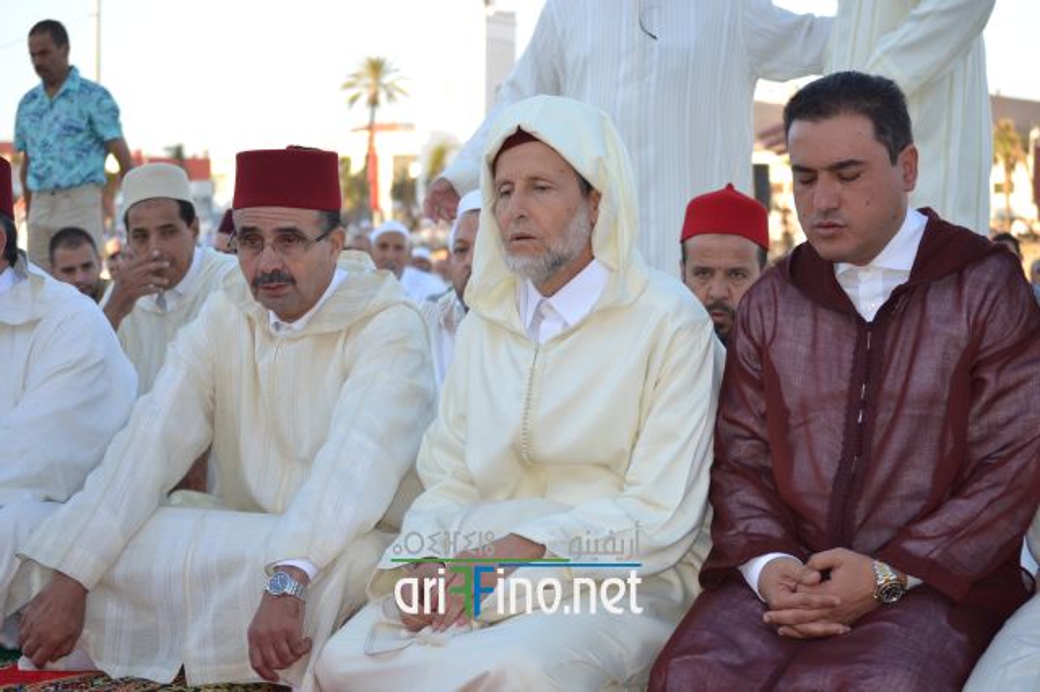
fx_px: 2382
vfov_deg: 16.5
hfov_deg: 24.6
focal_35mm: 82
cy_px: 346
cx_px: 520
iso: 100
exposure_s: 1/200
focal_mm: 55
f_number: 4.5
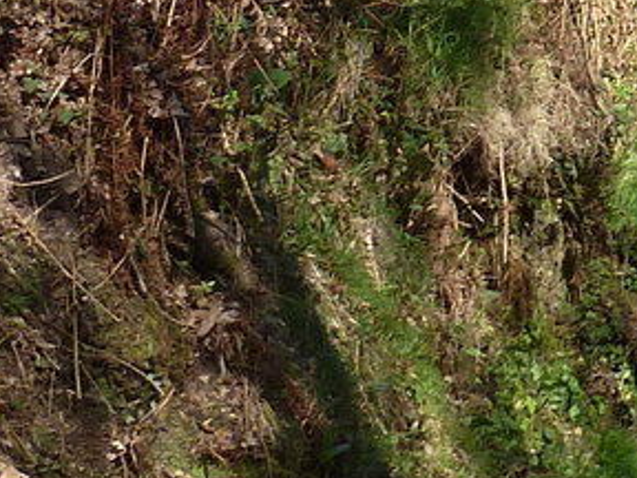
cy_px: -135
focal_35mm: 222
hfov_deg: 8.0
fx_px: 4085
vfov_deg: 6.6
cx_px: 1696
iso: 80
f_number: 4
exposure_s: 1/160
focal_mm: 6.5
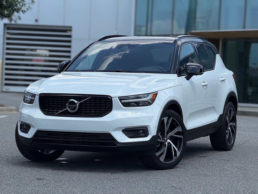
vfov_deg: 12.2
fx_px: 902
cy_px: 97
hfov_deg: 16.3
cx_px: 129
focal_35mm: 121
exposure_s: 1/1866
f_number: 2.8
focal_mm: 15.66
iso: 50
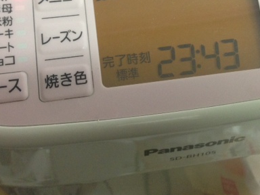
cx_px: 162
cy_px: 42
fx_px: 413
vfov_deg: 26.1
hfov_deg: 34.8
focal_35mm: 55
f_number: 2.4
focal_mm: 4.13
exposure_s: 1/20
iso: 200
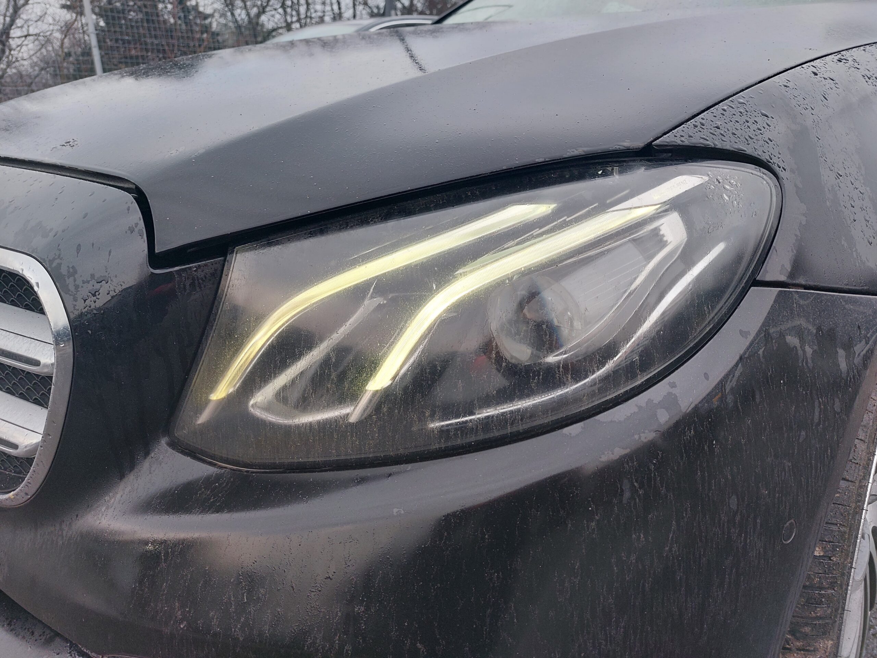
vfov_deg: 56.8
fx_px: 608
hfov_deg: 71.6
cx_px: 438
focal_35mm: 24
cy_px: 329
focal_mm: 5.23
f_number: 1.8
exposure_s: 1/50
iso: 40
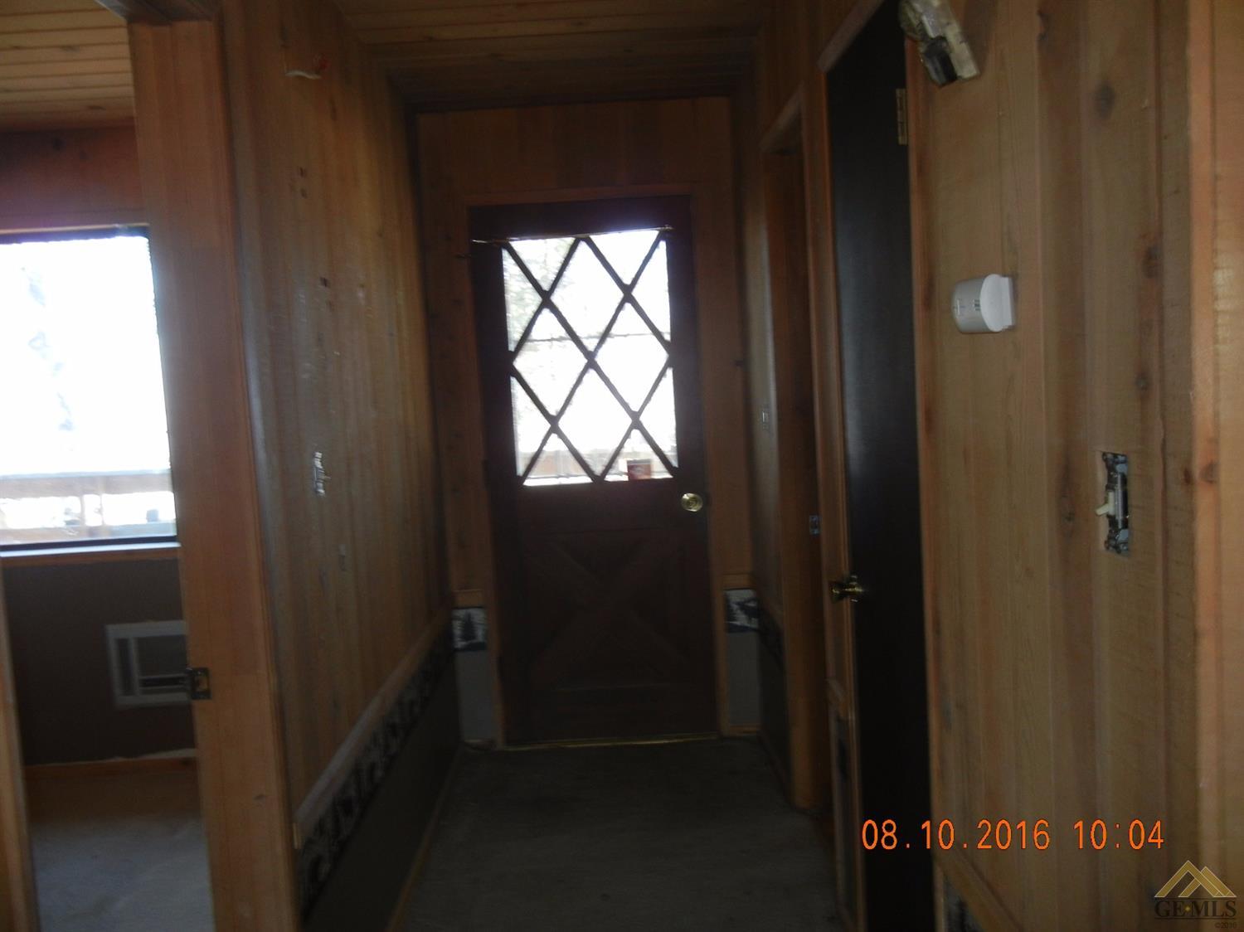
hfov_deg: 60.0
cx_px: 622
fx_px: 1078
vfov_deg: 46.8
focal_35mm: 30
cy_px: 466
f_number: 3.5
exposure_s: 1/30
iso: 200
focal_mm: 5.4
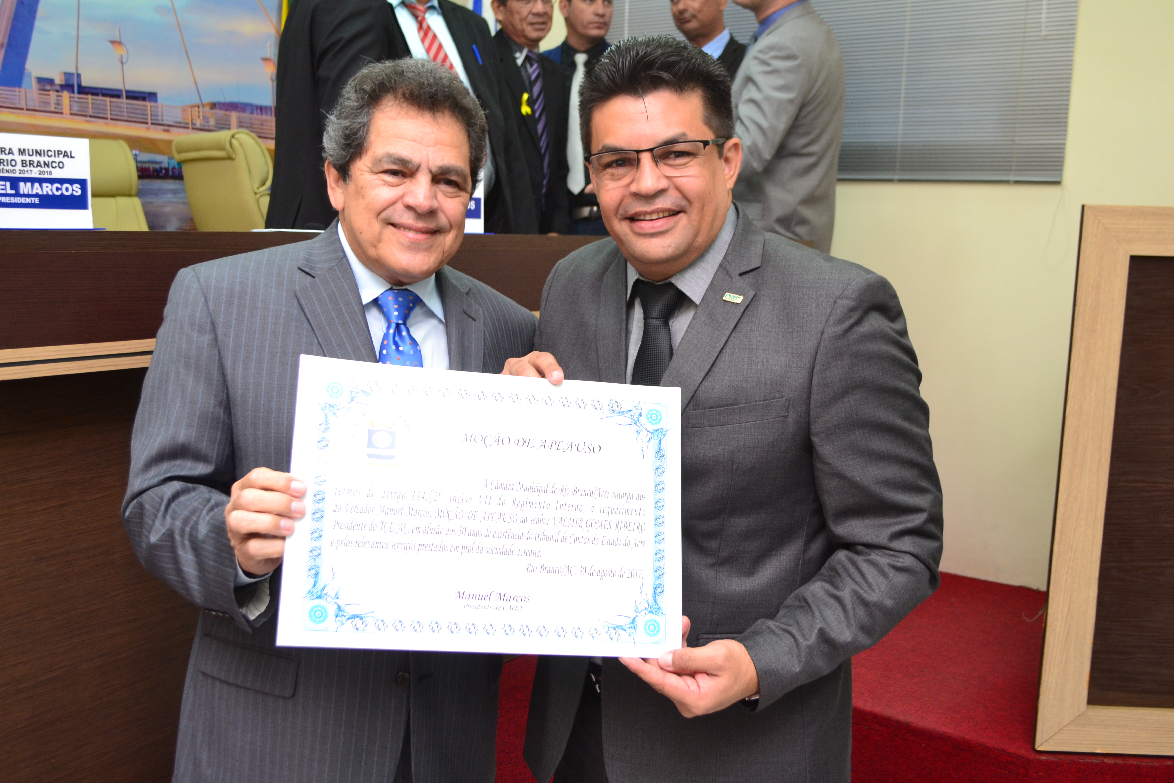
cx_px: 587
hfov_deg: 53.1
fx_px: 1174
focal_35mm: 36
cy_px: 392
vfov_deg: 36.9
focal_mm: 24
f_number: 4
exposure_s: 1/30
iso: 640
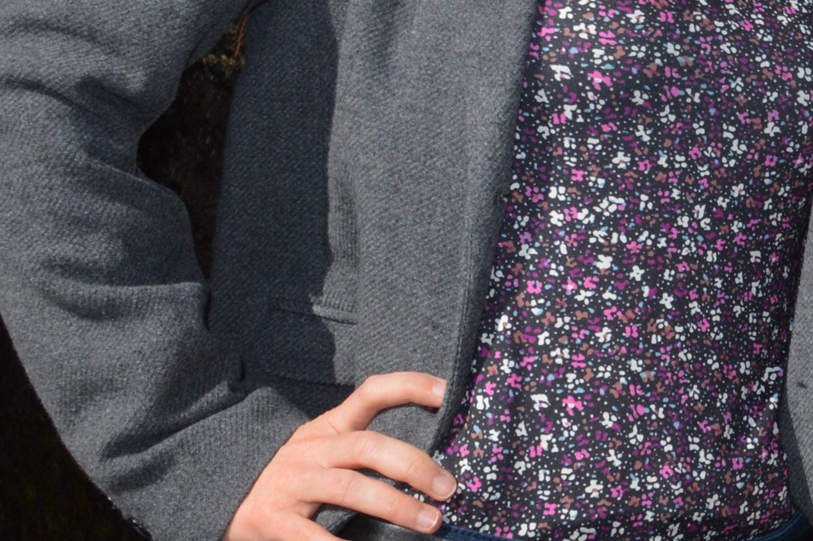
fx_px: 2008
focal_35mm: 89
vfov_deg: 14.5
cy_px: -213
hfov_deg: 20.3
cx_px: 1150
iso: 100
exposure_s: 1/200
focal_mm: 18
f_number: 10
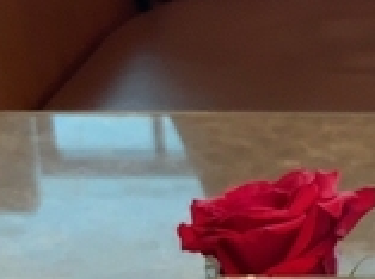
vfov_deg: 8.4
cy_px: 496
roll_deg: -2.4
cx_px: 652
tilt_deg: -27.6
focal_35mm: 170
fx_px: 1837
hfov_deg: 11.0
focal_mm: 4.25
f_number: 1.8
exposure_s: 1/30
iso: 125
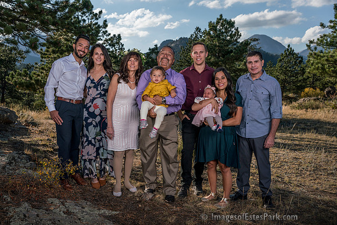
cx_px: 168
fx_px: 328
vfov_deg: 37.9
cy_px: 112
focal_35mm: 35
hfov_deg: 54.4
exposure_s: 1/1600
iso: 160
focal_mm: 35
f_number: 4
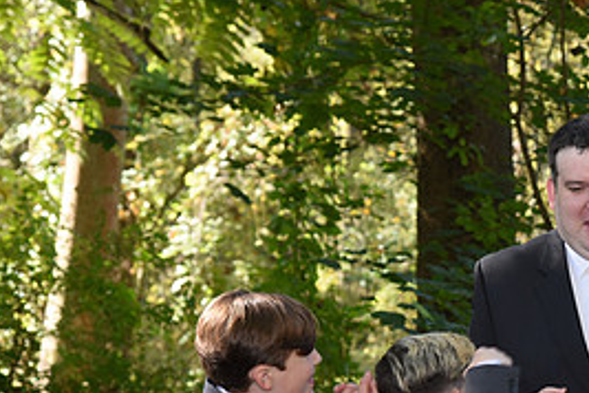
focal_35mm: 152
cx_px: 593
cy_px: 396
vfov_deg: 9.0
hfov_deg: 13.3
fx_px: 2487
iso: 640
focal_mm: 70
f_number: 5.6
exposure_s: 1/200
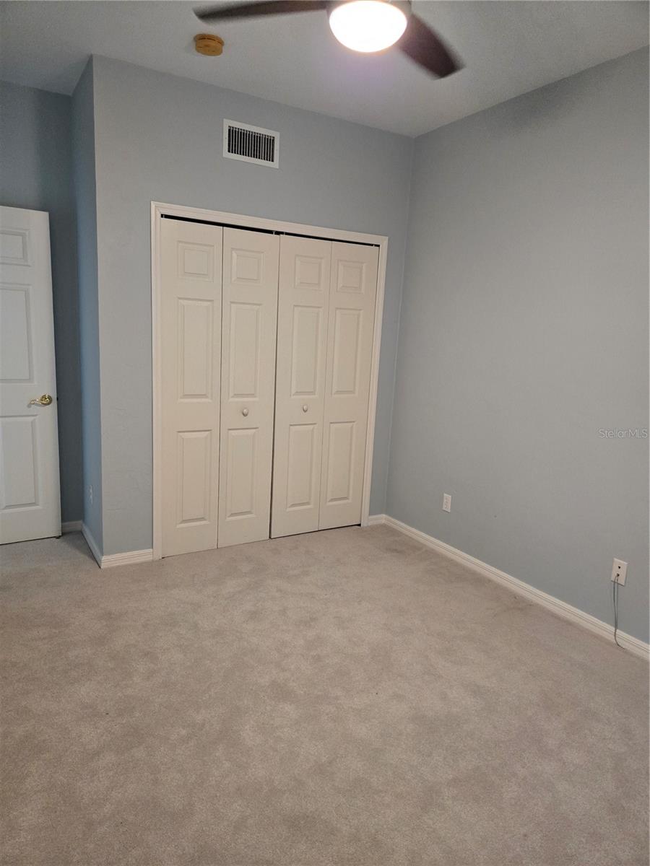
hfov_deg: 58.9
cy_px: 433
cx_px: 325
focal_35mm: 23
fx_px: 576
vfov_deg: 73.9
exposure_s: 1/120
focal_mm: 5.4
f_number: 1.8
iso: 500
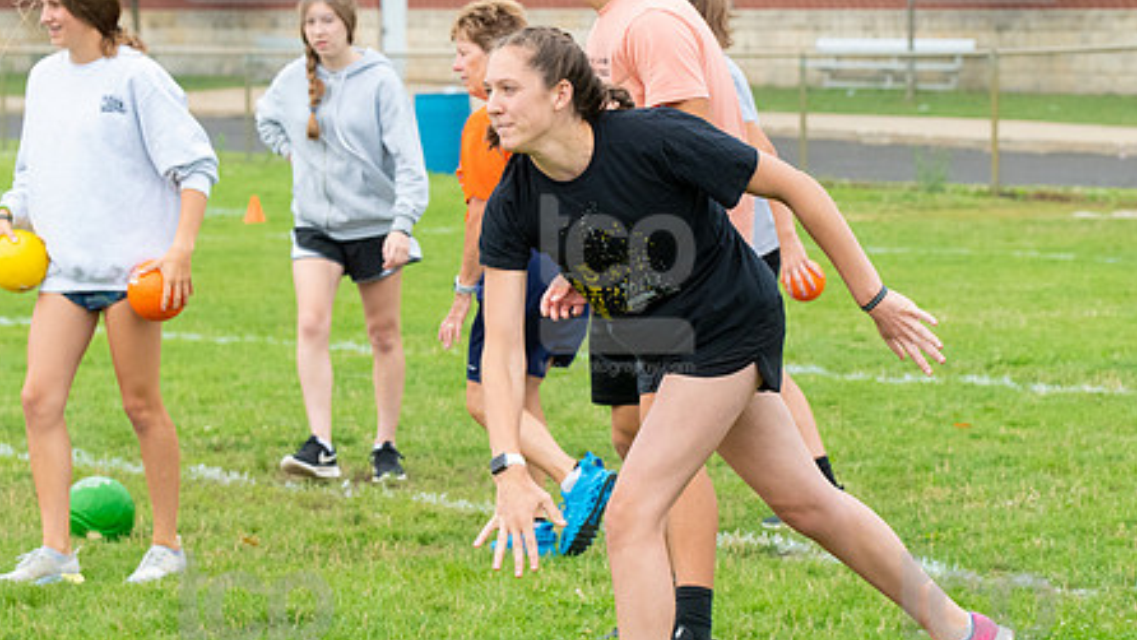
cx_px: 617
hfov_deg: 10.6
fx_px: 6151
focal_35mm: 204
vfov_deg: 6.0
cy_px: 286
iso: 1250
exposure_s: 1/1000
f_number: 5.6
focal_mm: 100
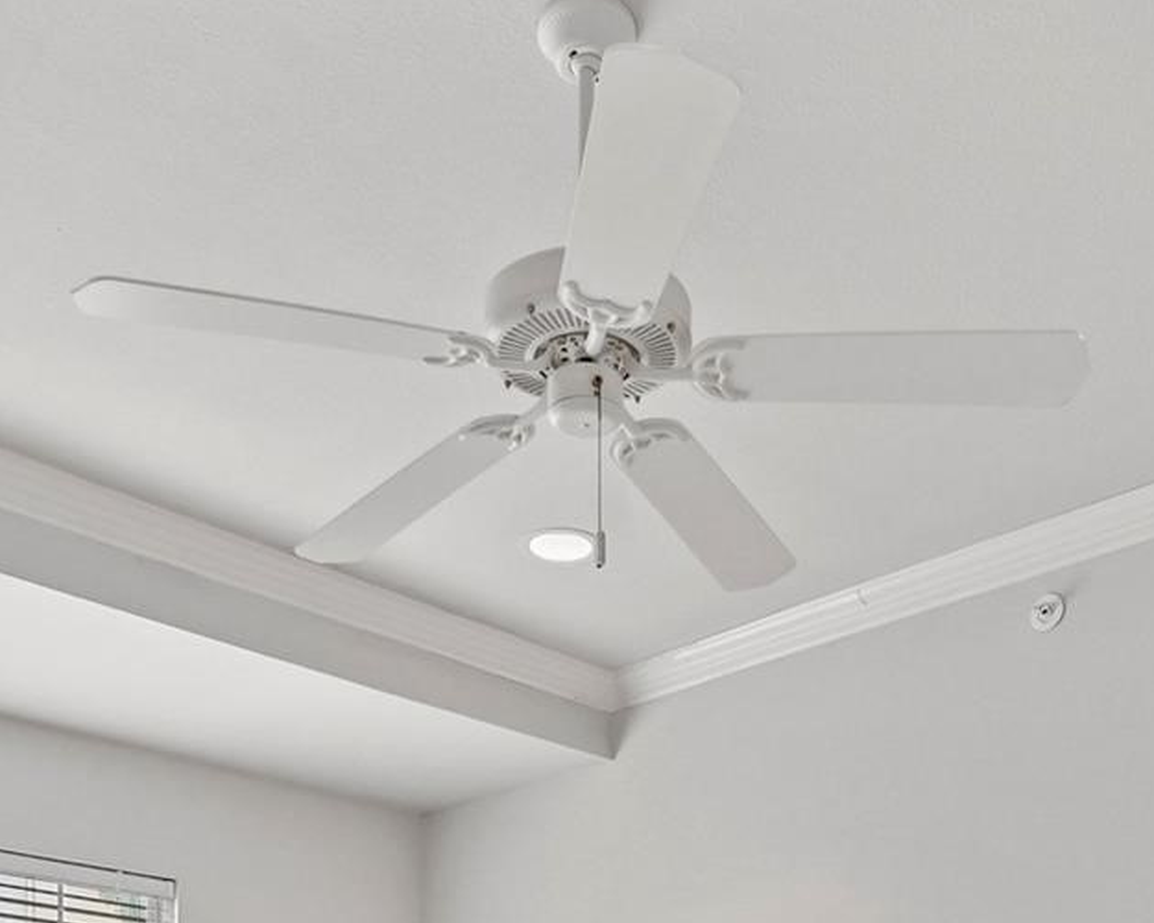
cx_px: 619
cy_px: 1211
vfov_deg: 28.4
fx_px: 1469
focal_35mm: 43
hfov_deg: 42.9
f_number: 7.1
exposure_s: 1/8
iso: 400
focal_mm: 14
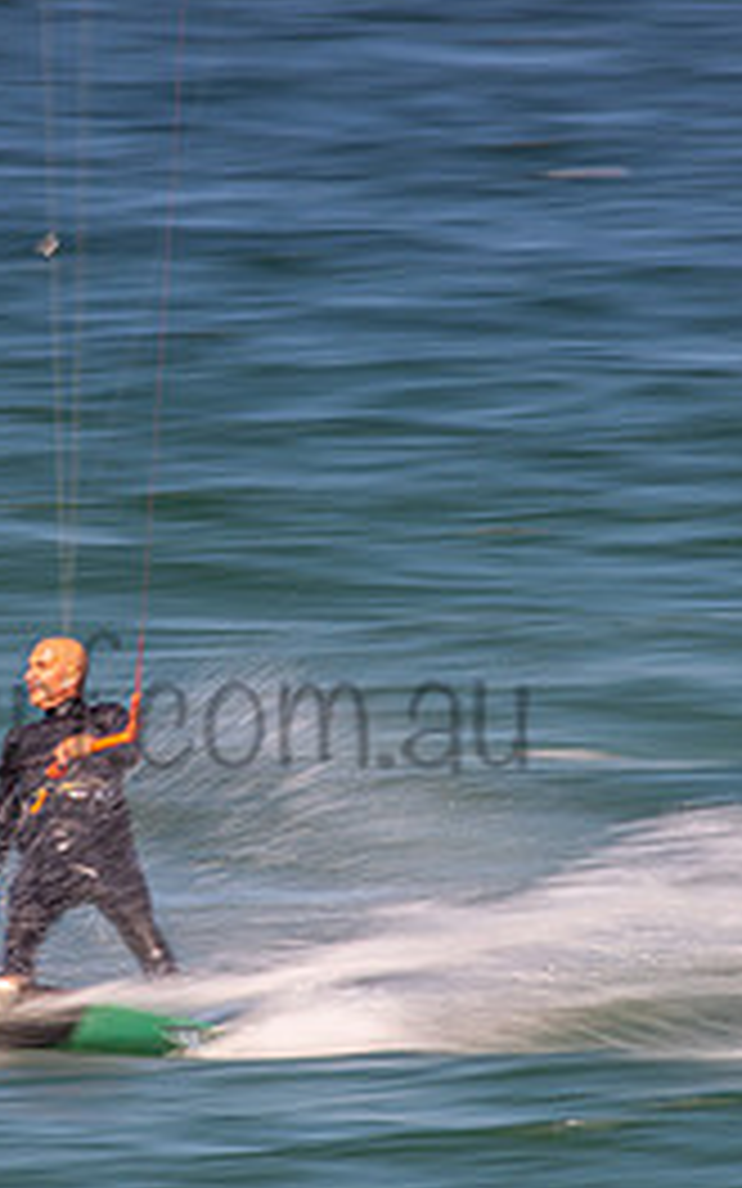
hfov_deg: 1.2
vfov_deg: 1.9
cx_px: 54
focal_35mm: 1120
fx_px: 36238
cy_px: 664
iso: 64
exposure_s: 1/25
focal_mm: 500
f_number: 13
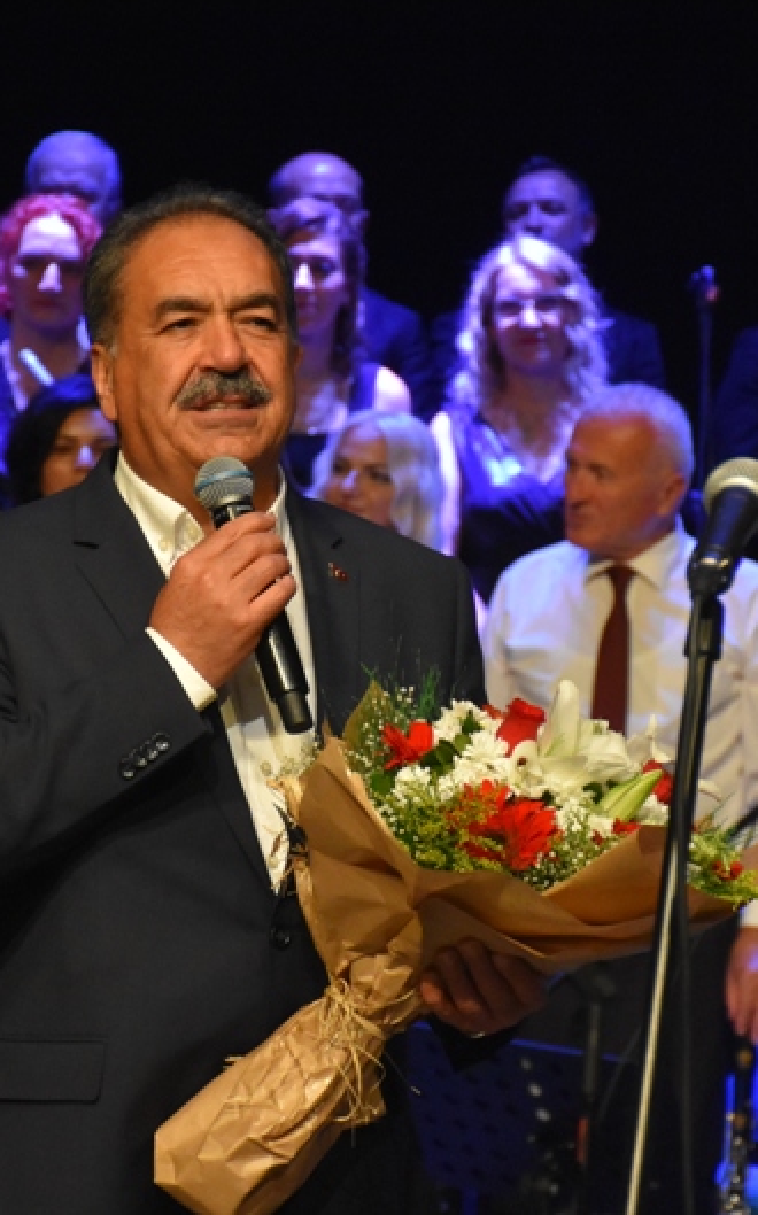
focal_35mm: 185
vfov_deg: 11.3
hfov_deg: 7.1
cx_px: 340
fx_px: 6123
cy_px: 605
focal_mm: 80
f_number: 5.3
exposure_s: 1/250
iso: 3600
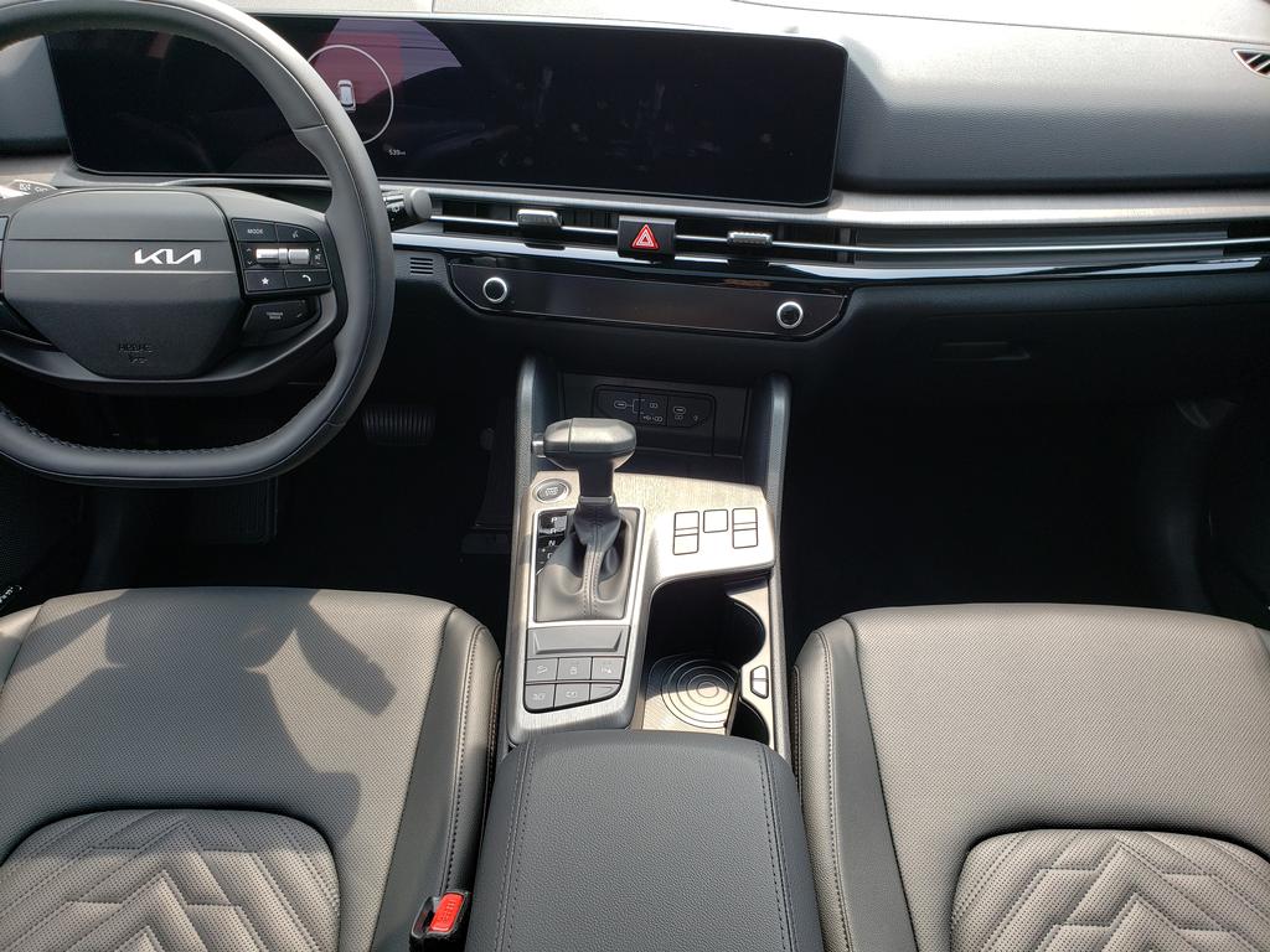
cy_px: 476
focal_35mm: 26
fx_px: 954
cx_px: 635
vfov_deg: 53.1
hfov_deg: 67.3
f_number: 2.4
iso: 50
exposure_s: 1/120
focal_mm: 4.3
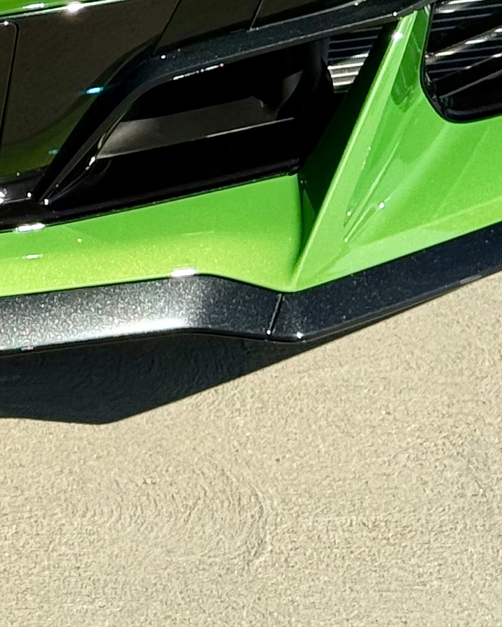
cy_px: -595
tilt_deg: -15.0
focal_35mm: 188
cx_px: -174
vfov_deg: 9.6
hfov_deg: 8.1
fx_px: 3491
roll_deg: -0.4
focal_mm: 6.76
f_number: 1.78
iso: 100
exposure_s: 1/2342
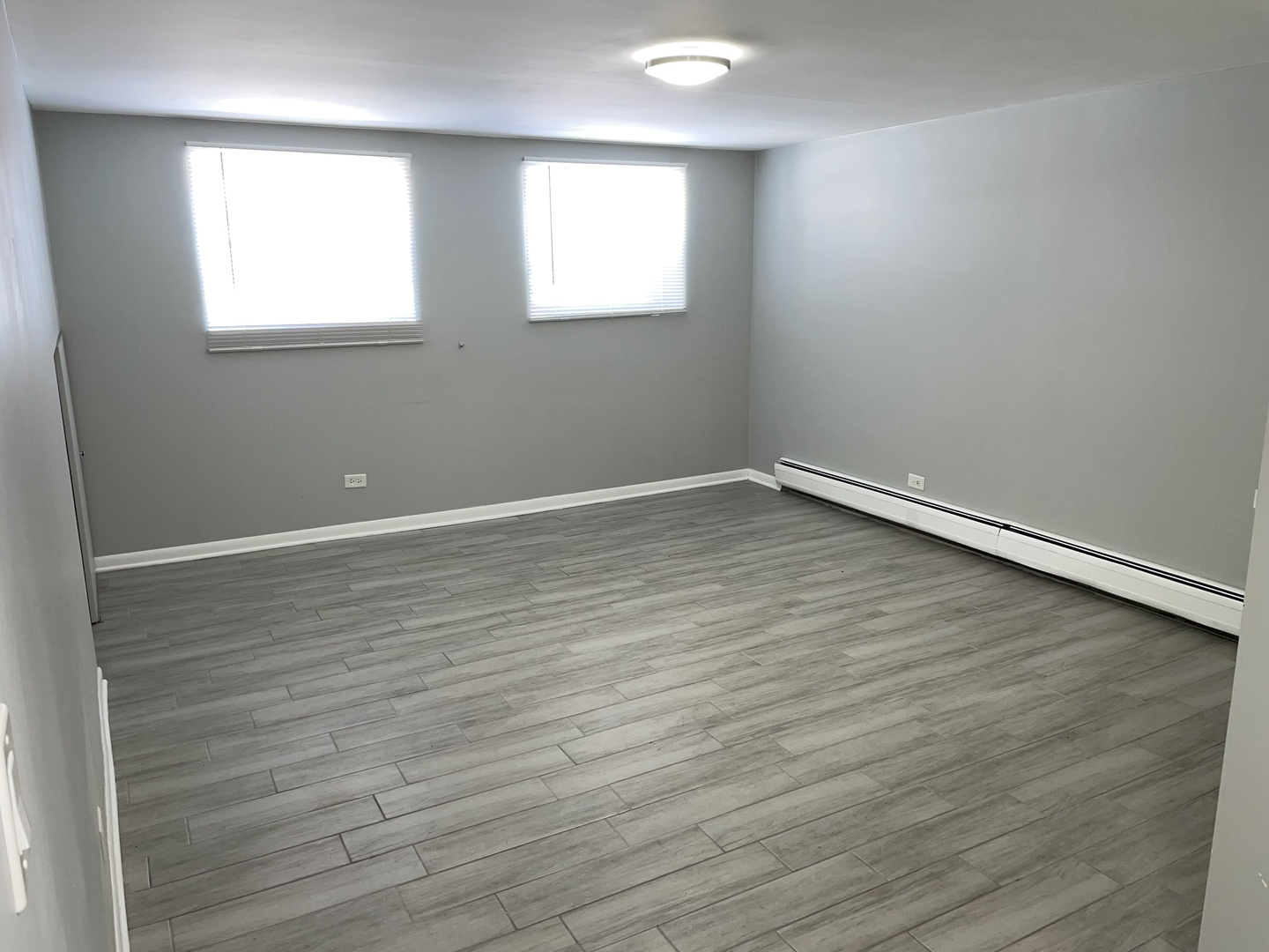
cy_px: 476
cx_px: 634
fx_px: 953
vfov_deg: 53.1
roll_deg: +0.6
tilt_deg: -12.5
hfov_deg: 67.3
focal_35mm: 26
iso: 50
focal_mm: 4.2
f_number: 1.6
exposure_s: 1/30
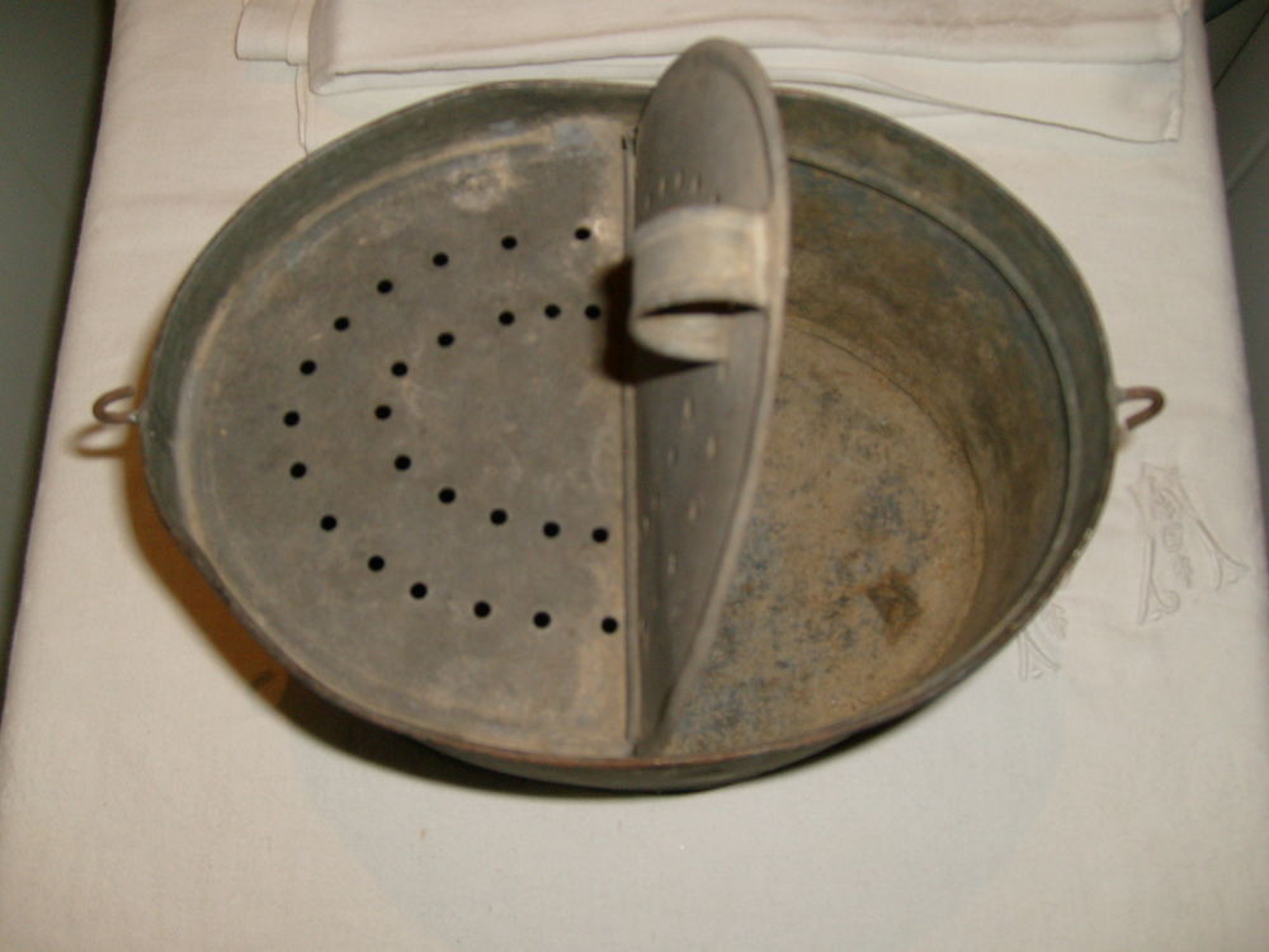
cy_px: 476
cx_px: 634
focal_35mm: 35
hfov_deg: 52.6
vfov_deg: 40.7
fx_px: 1283
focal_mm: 5.8
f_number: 2.8
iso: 100
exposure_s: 1/45
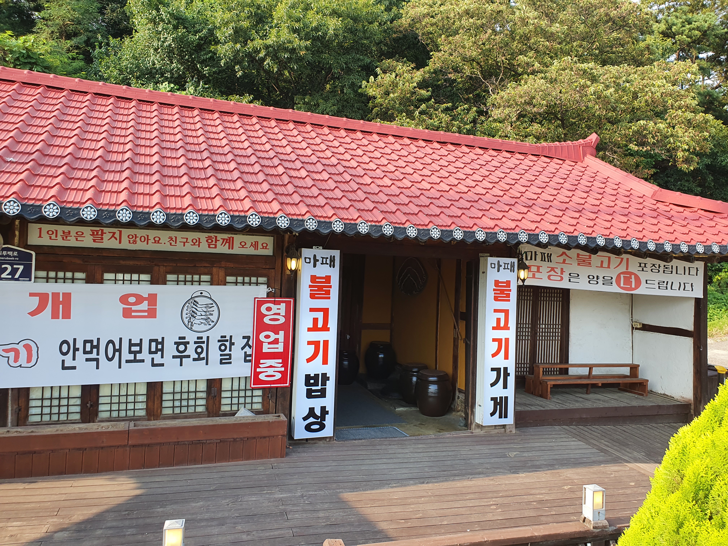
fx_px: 547
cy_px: 273
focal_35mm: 26
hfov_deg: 67.3
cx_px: 364
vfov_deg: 53.1
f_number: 2.4
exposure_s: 1/376
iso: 50
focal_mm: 4.32
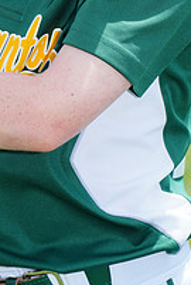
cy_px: -102
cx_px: 36
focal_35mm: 529
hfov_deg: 2.6
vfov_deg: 3.9
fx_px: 4202
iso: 200
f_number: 10
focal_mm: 184
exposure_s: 1/200
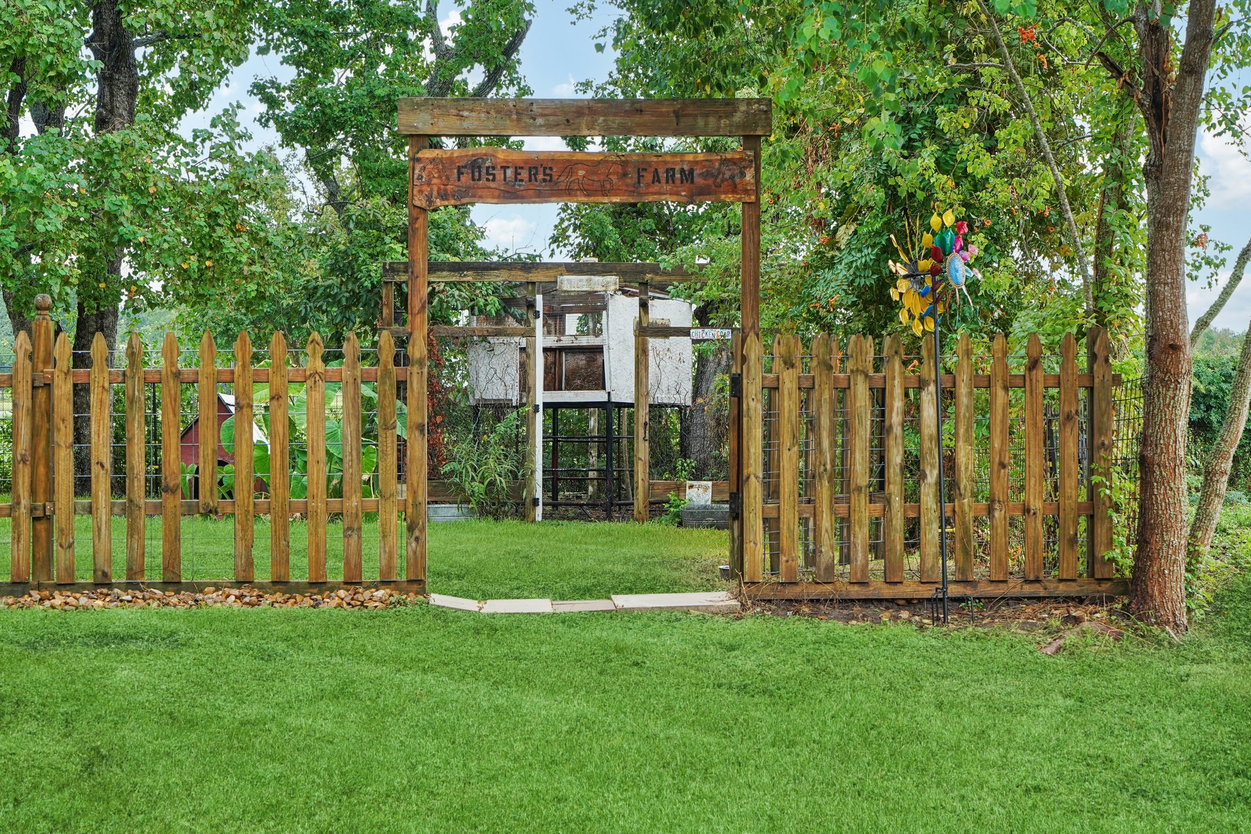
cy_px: 416
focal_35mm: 71
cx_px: 618
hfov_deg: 28.5
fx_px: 2467
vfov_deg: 19.2
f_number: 8
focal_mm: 70
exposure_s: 1/125
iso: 500
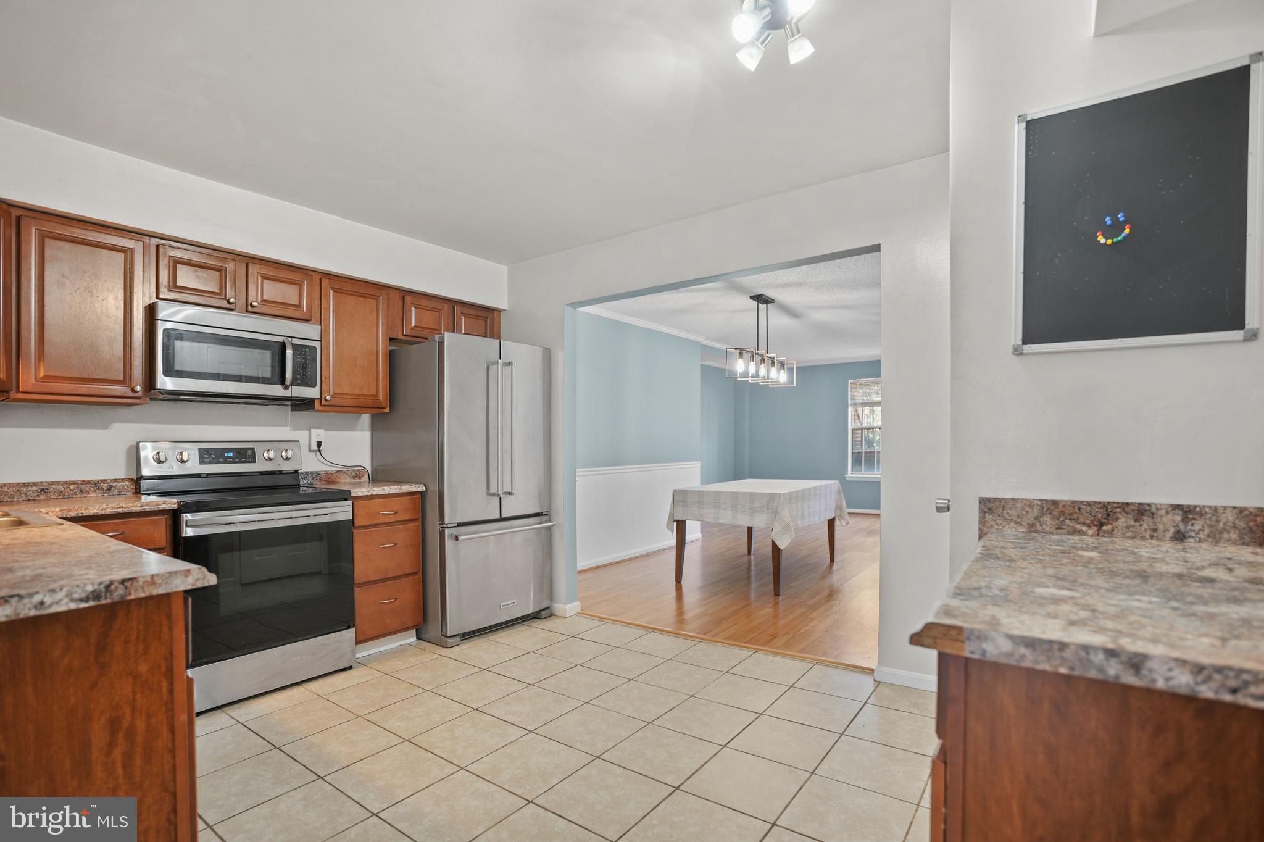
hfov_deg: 96.8
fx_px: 562
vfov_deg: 73.7
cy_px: 421
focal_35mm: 16
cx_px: 632
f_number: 2.8
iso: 100
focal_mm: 16
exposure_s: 1/10
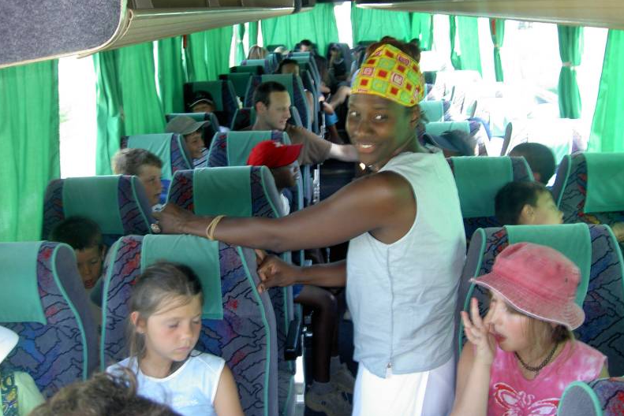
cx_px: 312
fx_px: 711
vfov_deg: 32.6
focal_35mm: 41
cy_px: 183
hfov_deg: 47.4
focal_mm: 8
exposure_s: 1/30
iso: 100
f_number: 2.8
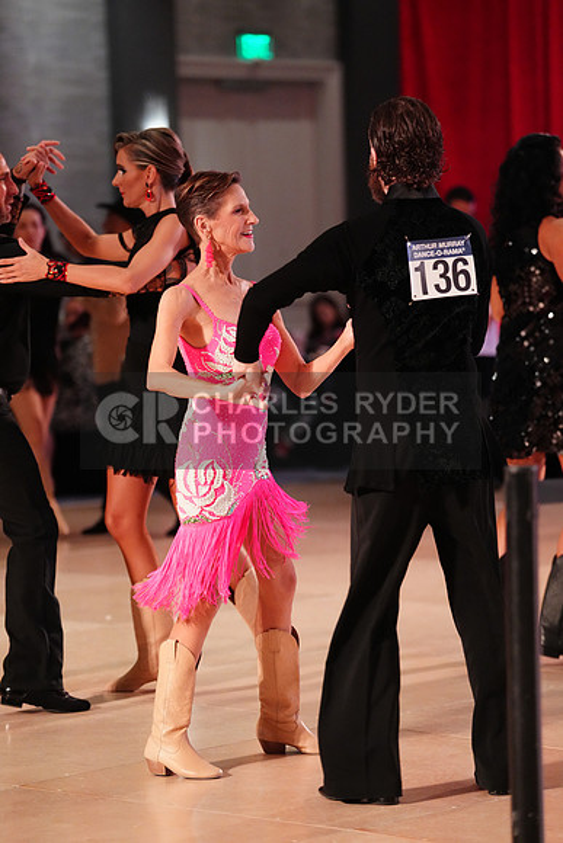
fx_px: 2977
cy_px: 422
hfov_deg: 10.8
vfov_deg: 16.1
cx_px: 282
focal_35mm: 127
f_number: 2.8
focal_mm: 127
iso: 5000
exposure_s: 1/320
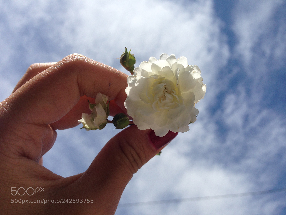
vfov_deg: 42.9
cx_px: 143
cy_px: 108
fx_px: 273
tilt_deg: +53.0
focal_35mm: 33
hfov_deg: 55.4
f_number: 2.4
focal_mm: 4.12
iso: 50
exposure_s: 1/3195
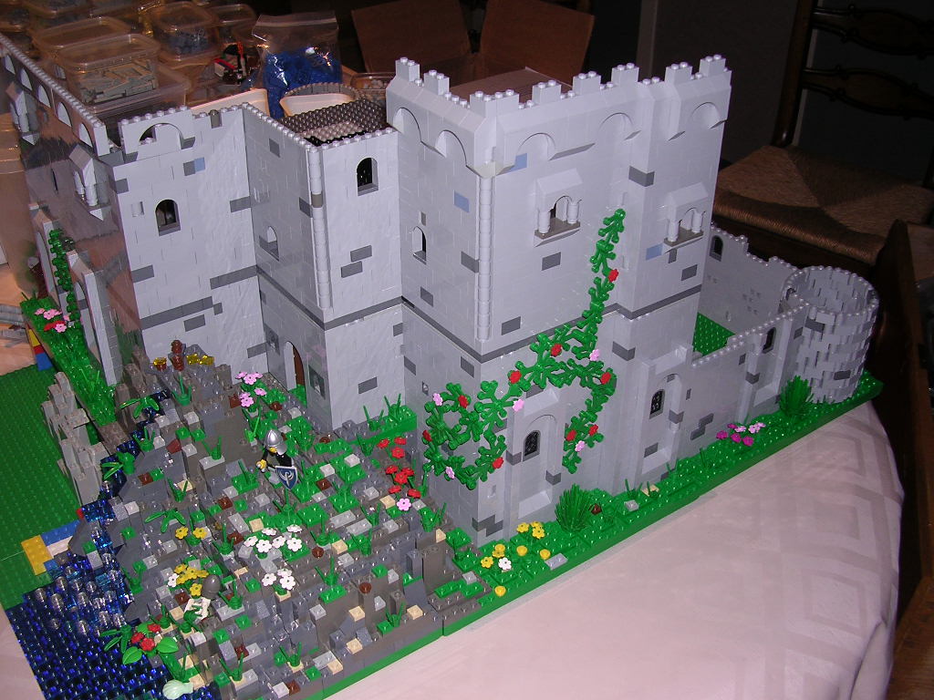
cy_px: 350
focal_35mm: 38
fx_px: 1025
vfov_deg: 37.7
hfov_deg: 49.0
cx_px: 467
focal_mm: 5.8
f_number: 2.8
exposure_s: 1/60.1
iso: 100
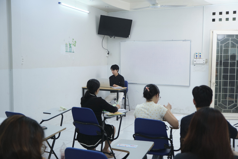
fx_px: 238
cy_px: 80
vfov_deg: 36.9
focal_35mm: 36
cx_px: 119
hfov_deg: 53.1
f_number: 3.2
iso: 640
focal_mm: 24.3
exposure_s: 1/100
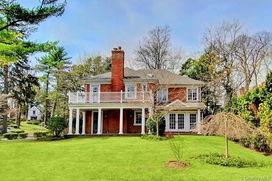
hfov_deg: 90.1
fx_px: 136
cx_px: 136
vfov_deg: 67.2
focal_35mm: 18
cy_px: 90
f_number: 8
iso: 100
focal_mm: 12
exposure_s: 1/250
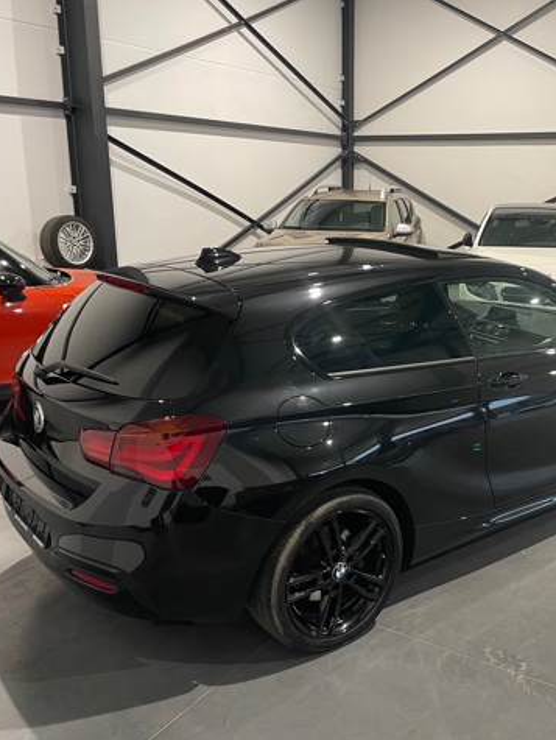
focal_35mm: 35
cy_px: 371
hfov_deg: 40.1
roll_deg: -0.6
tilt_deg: -14.2
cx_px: 383
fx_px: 749
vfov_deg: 52.6
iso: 125
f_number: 1.6
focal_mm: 4.2
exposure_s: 1/50
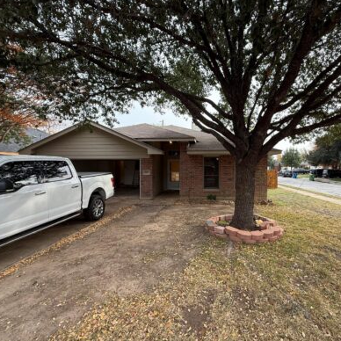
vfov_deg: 84.0
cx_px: 197
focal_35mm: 17
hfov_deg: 83.3
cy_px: 171
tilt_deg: -1.0
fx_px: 189
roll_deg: +0.4
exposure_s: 1/176
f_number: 2.2
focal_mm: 2.22
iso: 64
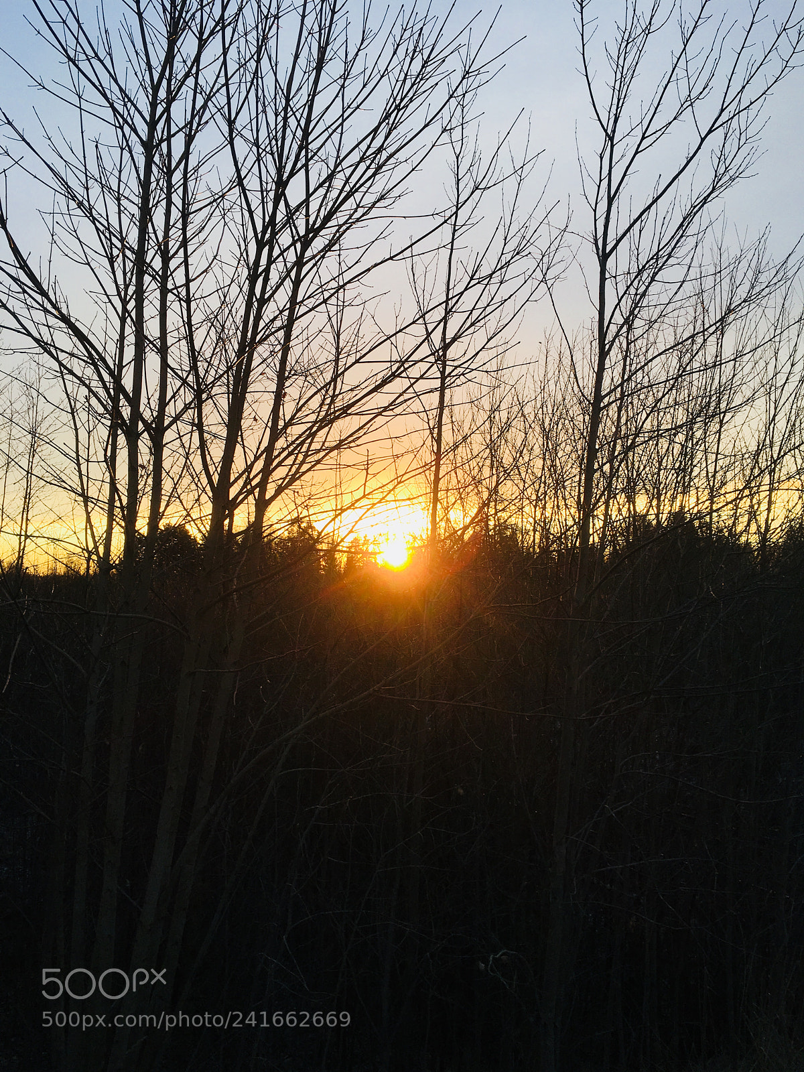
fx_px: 898
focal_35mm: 29
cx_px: 402
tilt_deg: +2.4
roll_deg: +0.3
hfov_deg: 48.2
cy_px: 536
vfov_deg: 61.7
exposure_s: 1/384
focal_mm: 4.15
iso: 25
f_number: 2.2
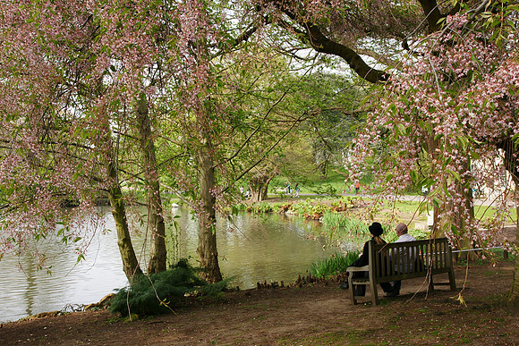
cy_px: 173
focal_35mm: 36
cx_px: 260
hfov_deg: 53.1
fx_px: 519
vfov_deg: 36.9
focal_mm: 24
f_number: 9
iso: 200
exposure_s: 1/80
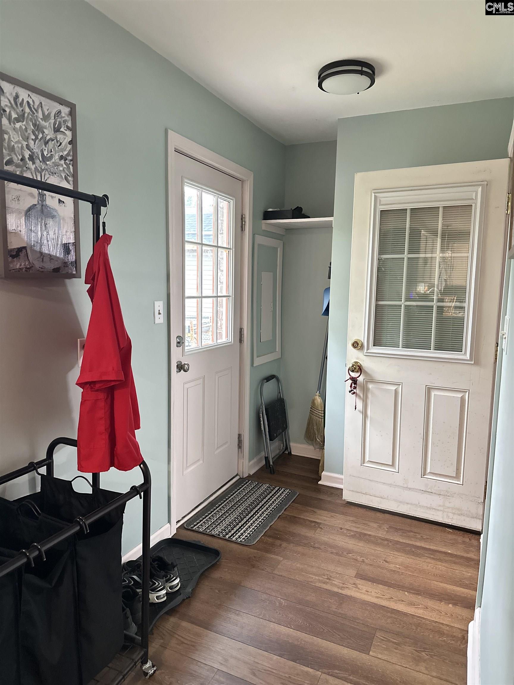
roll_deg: -1.3
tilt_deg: -6.1
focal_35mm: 24
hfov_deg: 56.8
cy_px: 342
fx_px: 475
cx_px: 257
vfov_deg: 71.6
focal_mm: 6.86
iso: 1000
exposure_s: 1/60
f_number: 1.78
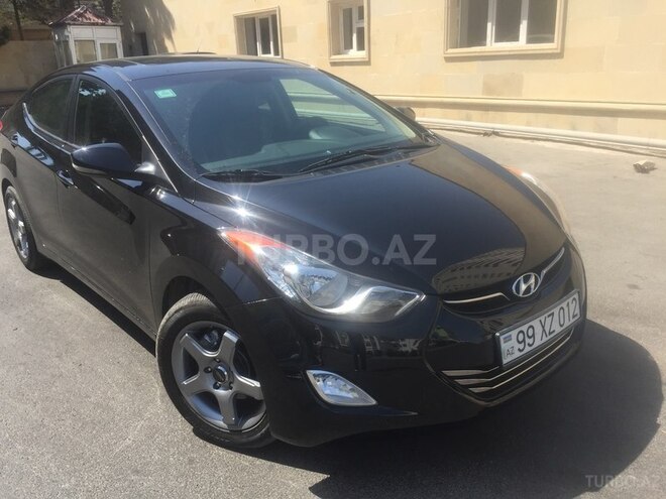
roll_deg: +0.6
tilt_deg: -18.1
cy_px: 250
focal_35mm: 29
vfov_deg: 48.2
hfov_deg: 61.7
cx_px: 333
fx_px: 558
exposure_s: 1/964
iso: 32
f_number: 2.2
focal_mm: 4.15
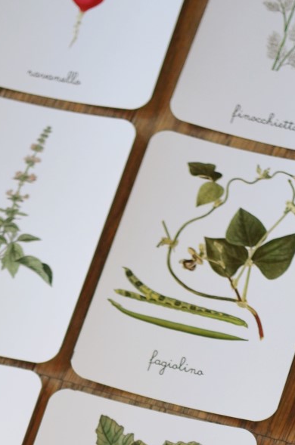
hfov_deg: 9.4
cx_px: 88
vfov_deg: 13.7
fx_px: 1795
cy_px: 566
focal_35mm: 145
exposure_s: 1/100
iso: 220
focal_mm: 35
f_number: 1.8
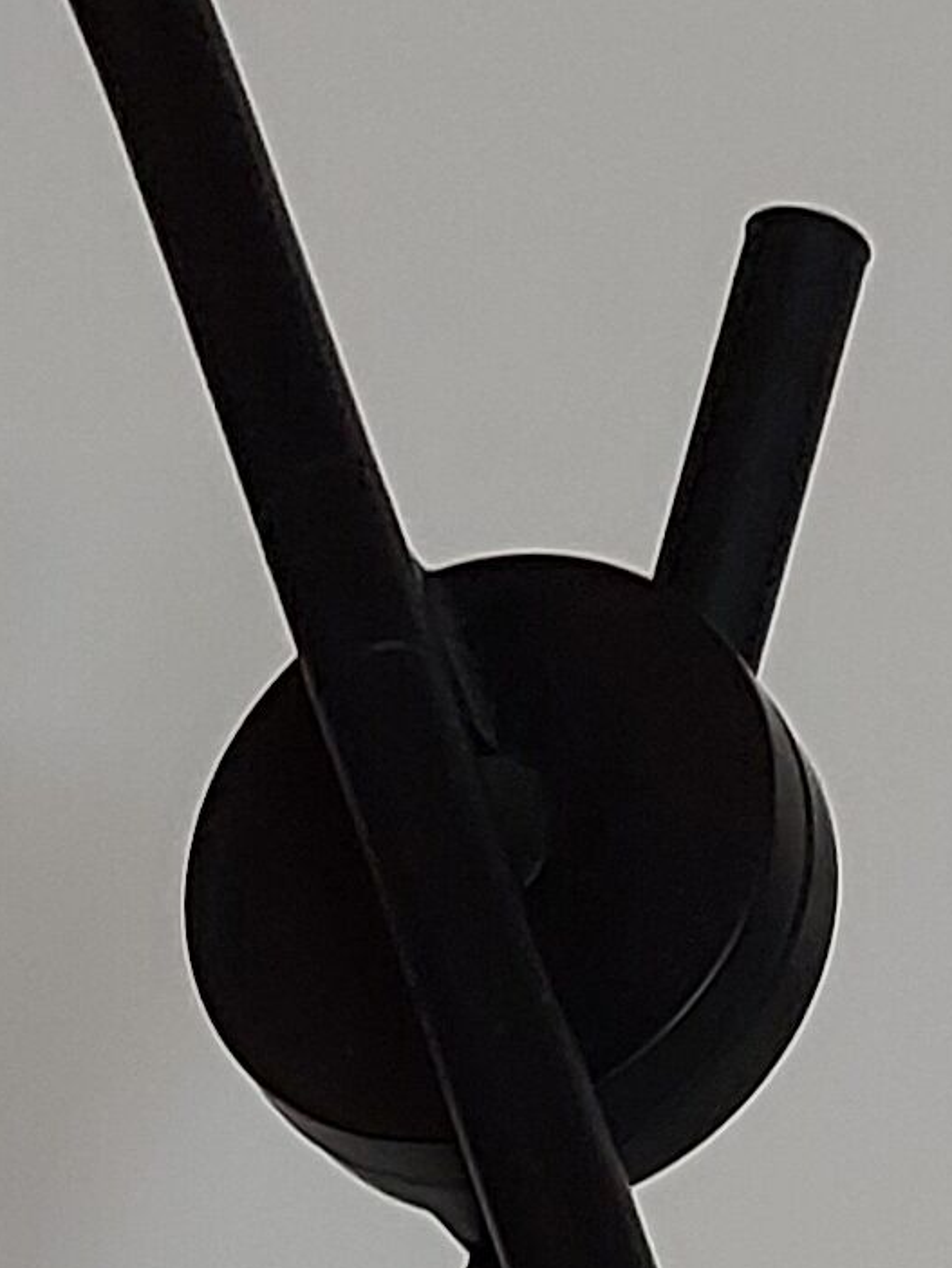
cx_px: 350
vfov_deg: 11.8
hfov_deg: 9.4
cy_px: 2030
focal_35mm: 158
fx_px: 5790
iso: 400
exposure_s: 1/60
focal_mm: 5.23
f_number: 1.8
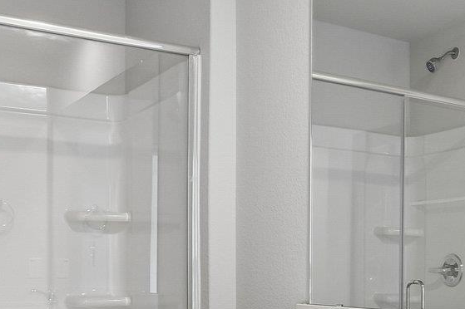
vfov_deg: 24.2
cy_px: 247
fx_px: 710
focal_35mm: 55
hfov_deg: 35.6
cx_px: 338
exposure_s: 1/4
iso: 400
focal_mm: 10
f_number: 8
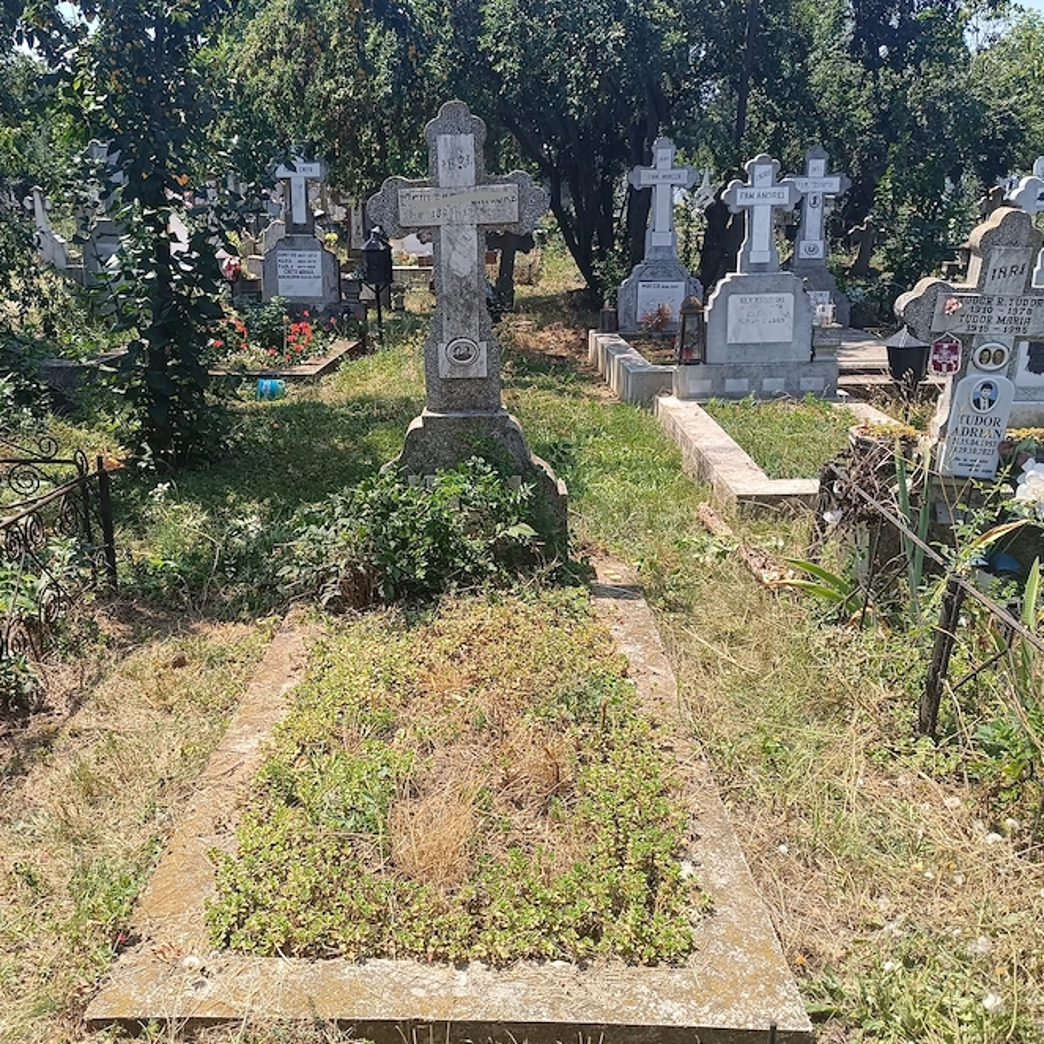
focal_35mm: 32
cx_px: 458
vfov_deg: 51.1
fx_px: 1092
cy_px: 490
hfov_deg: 51.0
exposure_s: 1/576
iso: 51
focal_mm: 5.59
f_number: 1.88
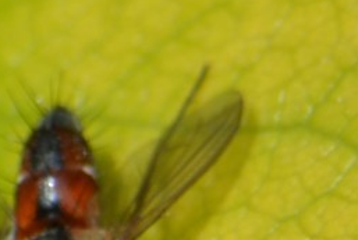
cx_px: -63
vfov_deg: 0.8
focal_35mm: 1678
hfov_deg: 1.2
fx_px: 16705
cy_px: 276
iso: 100
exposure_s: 1/250
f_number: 8
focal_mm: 300
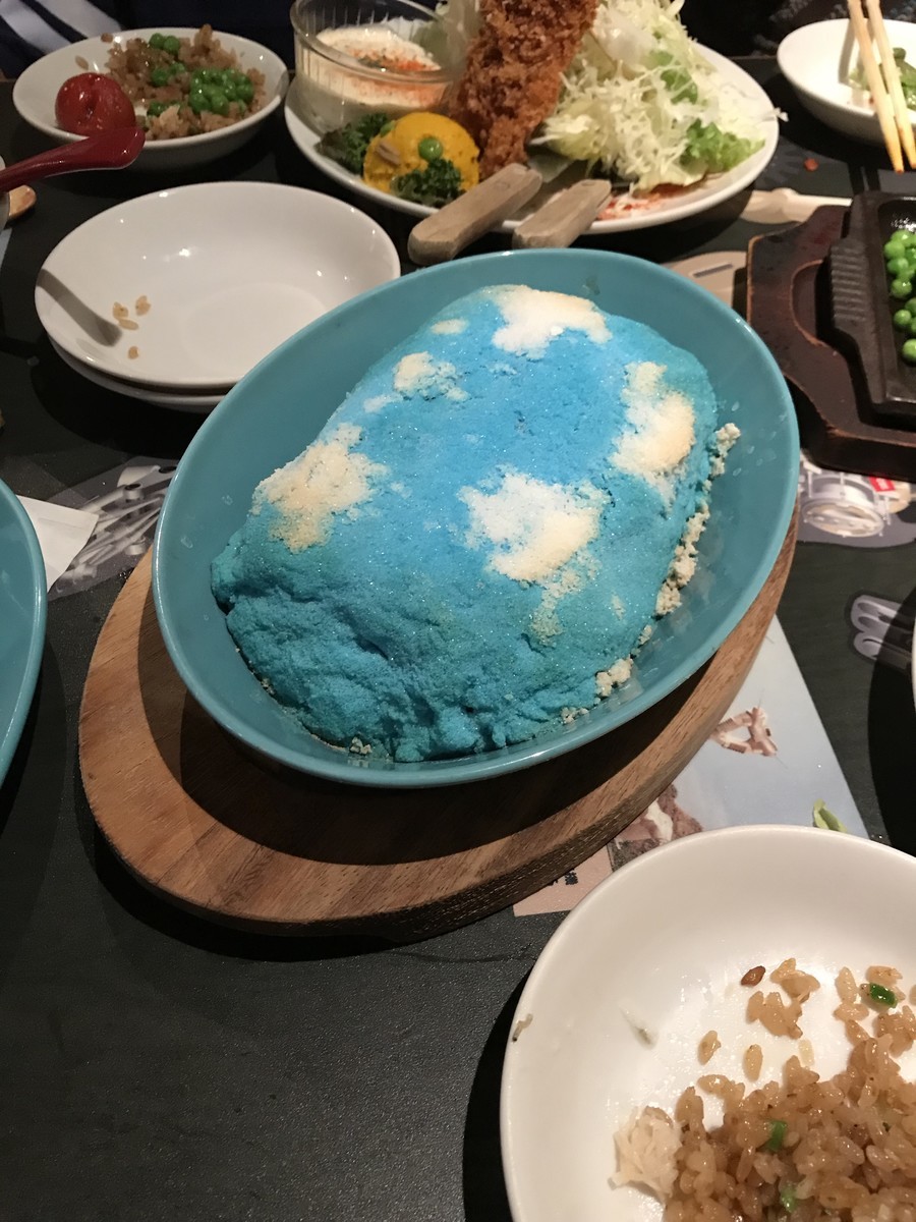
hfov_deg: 49.7
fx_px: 988
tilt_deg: -48.6
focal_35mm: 28
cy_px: 611
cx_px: 458
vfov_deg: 63.4
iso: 100
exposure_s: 1/14
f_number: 1.8
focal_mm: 3.99
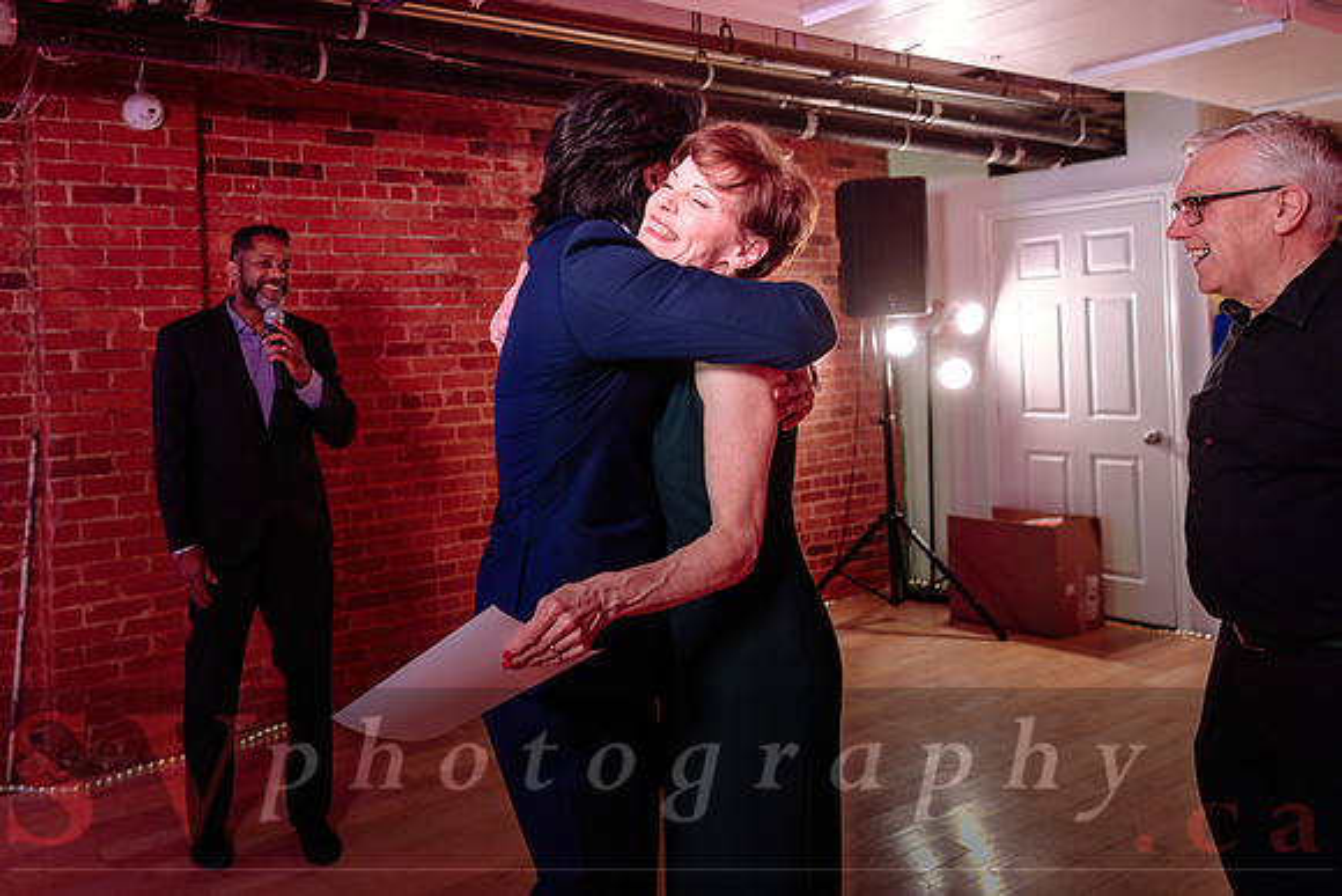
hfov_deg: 62.2
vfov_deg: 44.1
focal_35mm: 29
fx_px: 1096
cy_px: 347
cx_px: 520
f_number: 3.5
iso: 1000
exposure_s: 1/125
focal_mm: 24
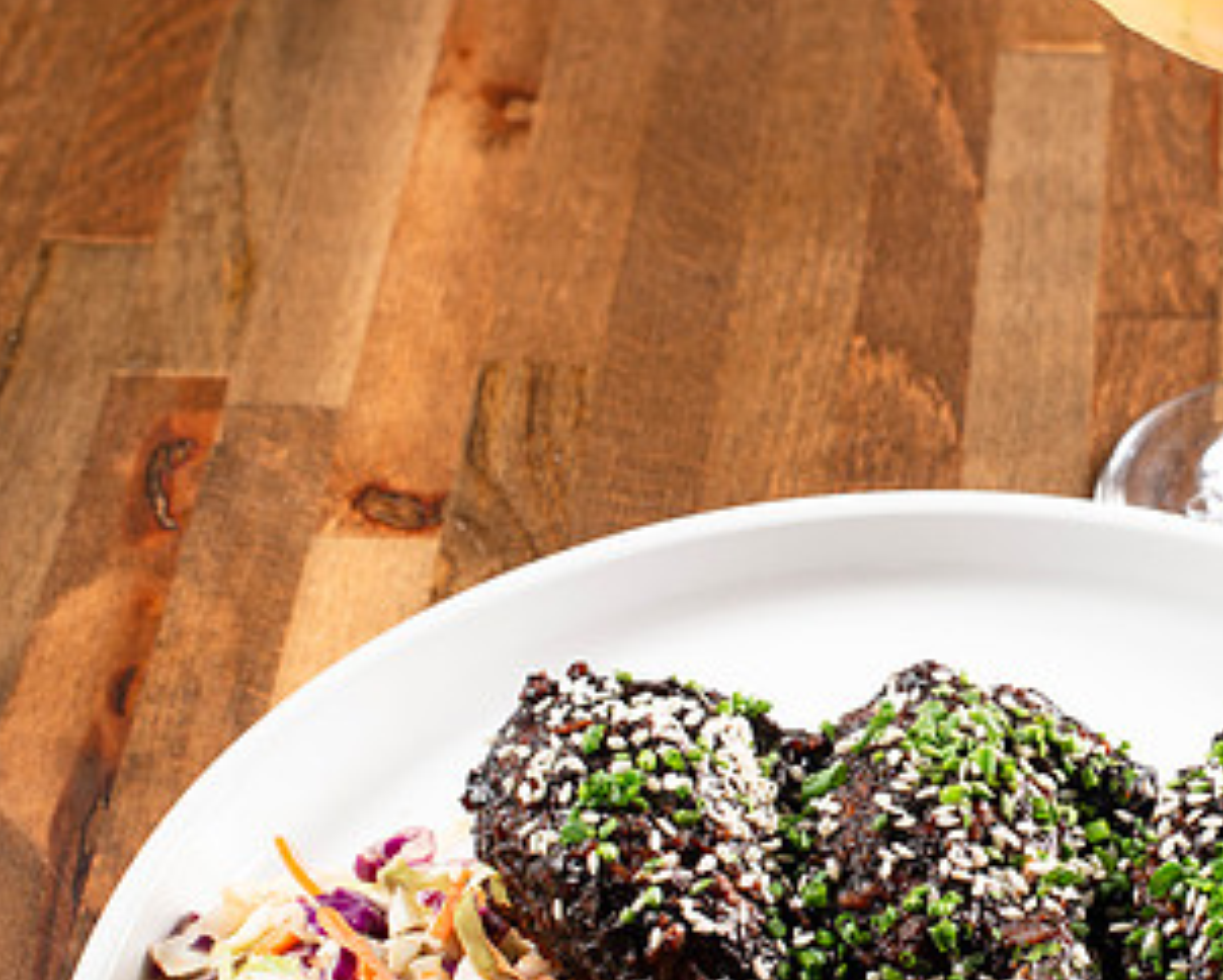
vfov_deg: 13.9
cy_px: 664
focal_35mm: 111
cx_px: 1027
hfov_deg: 17.1
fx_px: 4020
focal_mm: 50
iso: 250
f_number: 8
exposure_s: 1/250
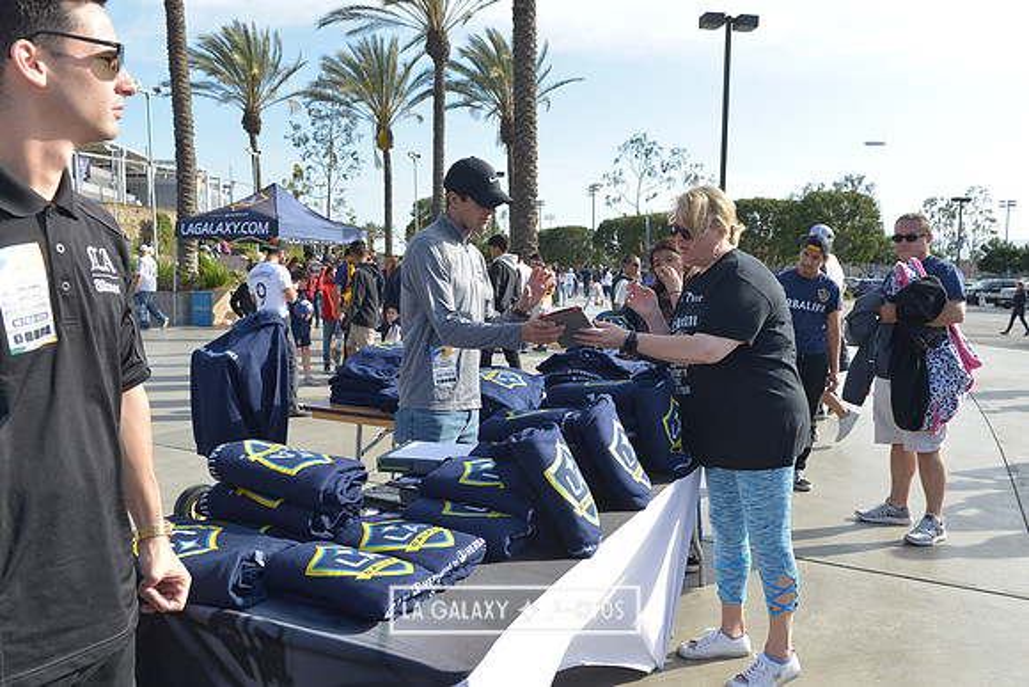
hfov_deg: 63.6
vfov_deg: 45.0
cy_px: 344
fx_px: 829
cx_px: 514
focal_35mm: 29
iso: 200
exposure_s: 1/250
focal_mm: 29
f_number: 8
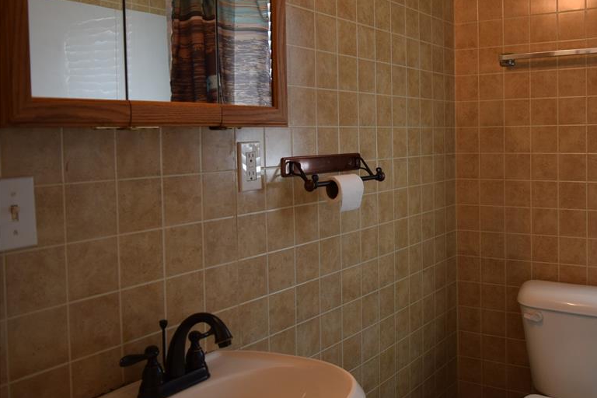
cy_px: 161
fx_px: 597
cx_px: 393
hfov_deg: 52.2
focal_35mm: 36
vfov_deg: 36.7
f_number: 4
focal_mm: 18
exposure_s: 1/60
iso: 400
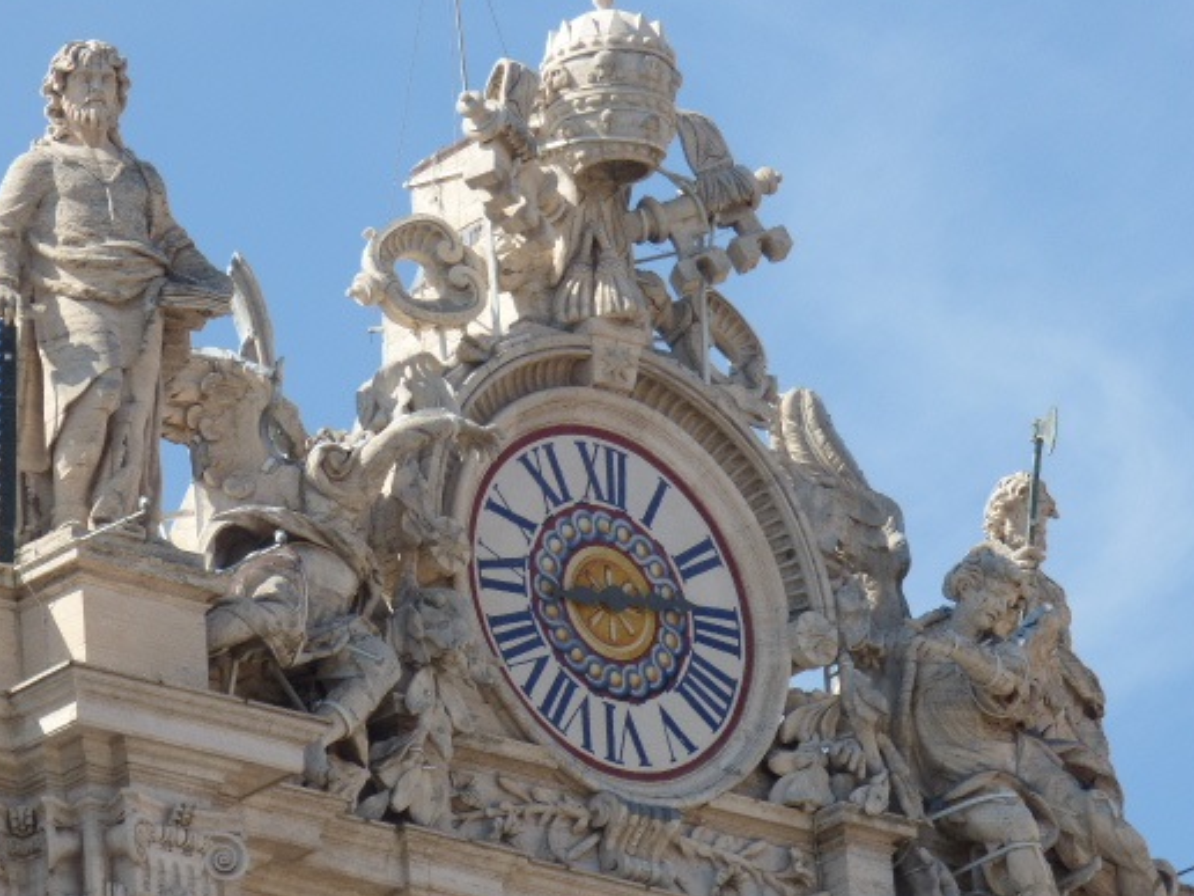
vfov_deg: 3.6
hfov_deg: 4.8
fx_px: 14108
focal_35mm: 409
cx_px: 562
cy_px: 486
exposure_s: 1/400
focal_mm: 53.77
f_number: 5.5
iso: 100
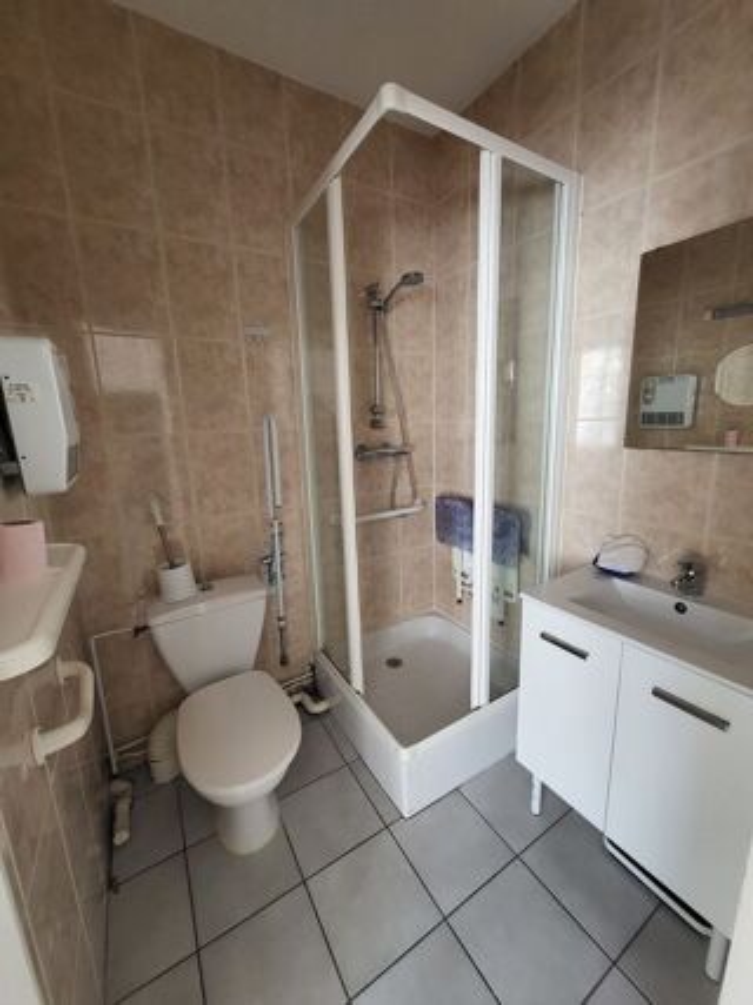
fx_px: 377
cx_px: 376
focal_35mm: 13
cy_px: 502
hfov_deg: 89.9
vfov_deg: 106.2
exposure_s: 1/50
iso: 250
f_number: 2.2
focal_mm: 1.74
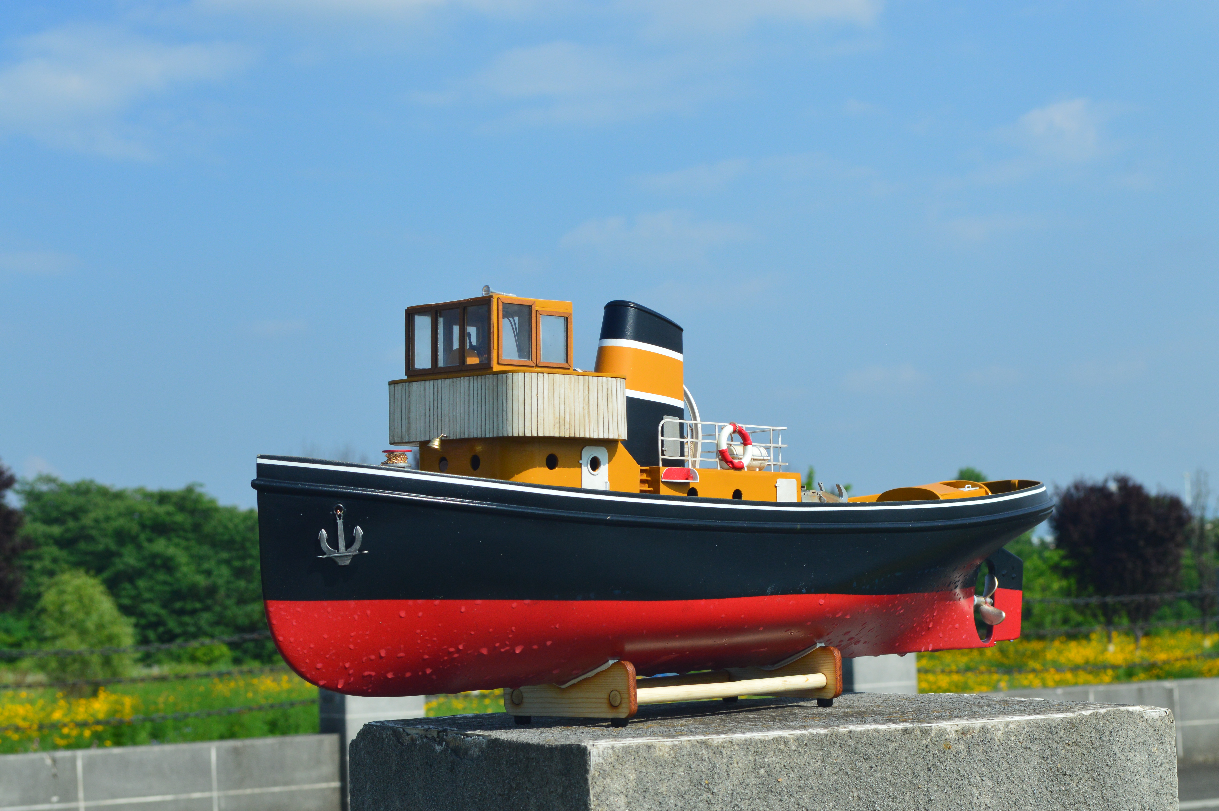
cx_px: 610
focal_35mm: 68
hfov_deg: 29.9
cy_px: 406
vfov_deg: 20.1
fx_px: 2284
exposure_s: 1/500
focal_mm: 45
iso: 360
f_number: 11
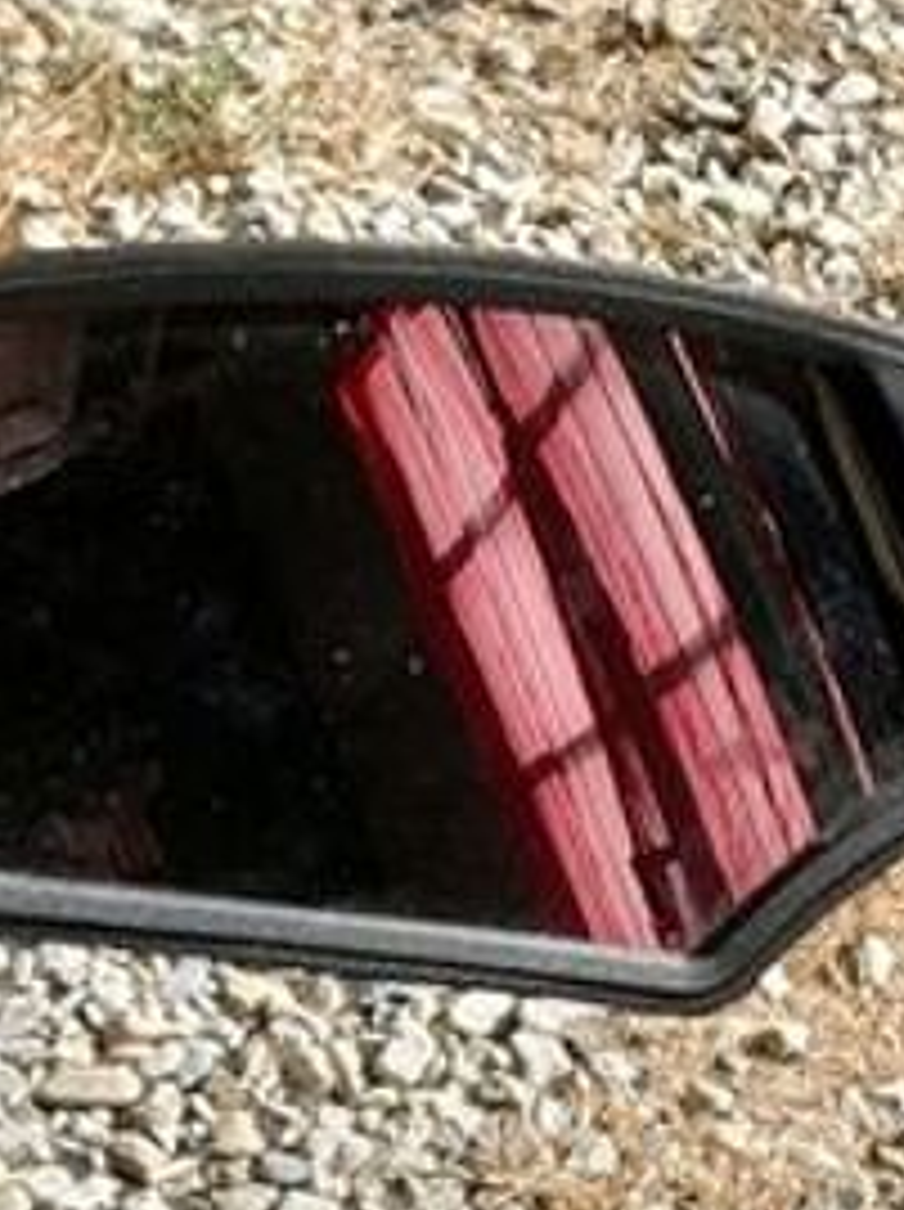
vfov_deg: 14.0
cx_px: 2028
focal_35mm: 134
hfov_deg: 9.9
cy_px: 1658
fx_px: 4677
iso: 40
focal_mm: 4
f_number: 1.8
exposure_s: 1/177
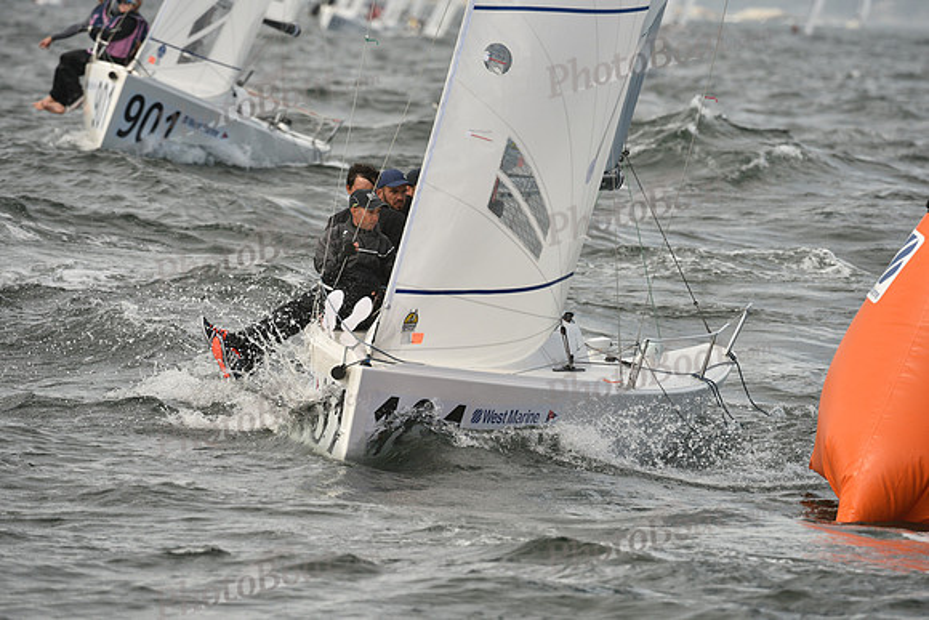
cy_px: 310
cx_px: 464
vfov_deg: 3.4
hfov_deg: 5.2
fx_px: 10324
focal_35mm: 400
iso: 320
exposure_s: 1/1250
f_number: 6.3
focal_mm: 400
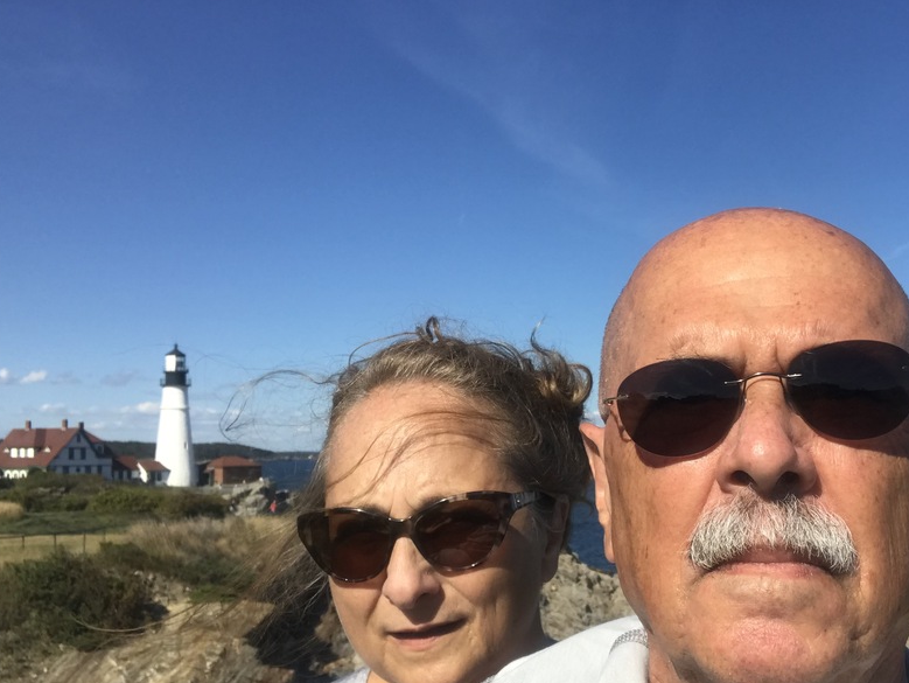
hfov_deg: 44.5
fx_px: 1103
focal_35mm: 42
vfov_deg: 34.3
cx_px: 560
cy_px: 391
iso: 25
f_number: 2.2
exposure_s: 1/1458
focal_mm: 2.87
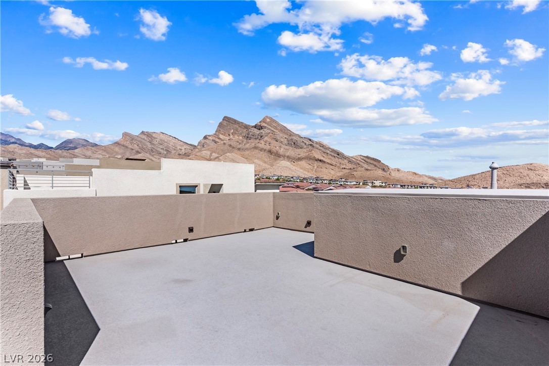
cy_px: 183
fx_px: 259
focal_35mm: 17
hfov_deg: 93.3
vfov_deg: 70.4
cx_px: 274
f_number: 8
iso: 400
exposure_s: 1/8000
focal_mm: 17
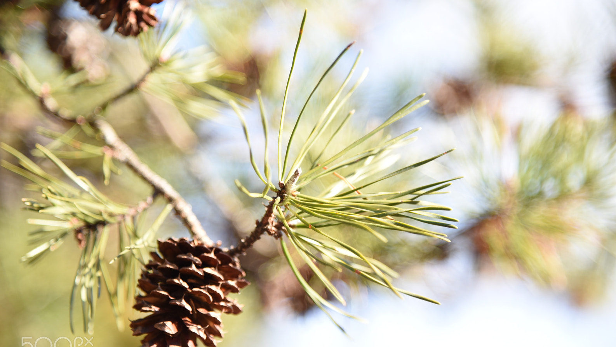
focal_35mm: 111
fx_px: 1813
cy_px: 189
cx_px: 308
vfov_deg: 10.9
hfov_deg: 19.3
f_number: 4
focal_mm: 105
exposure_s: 1/200
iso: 100
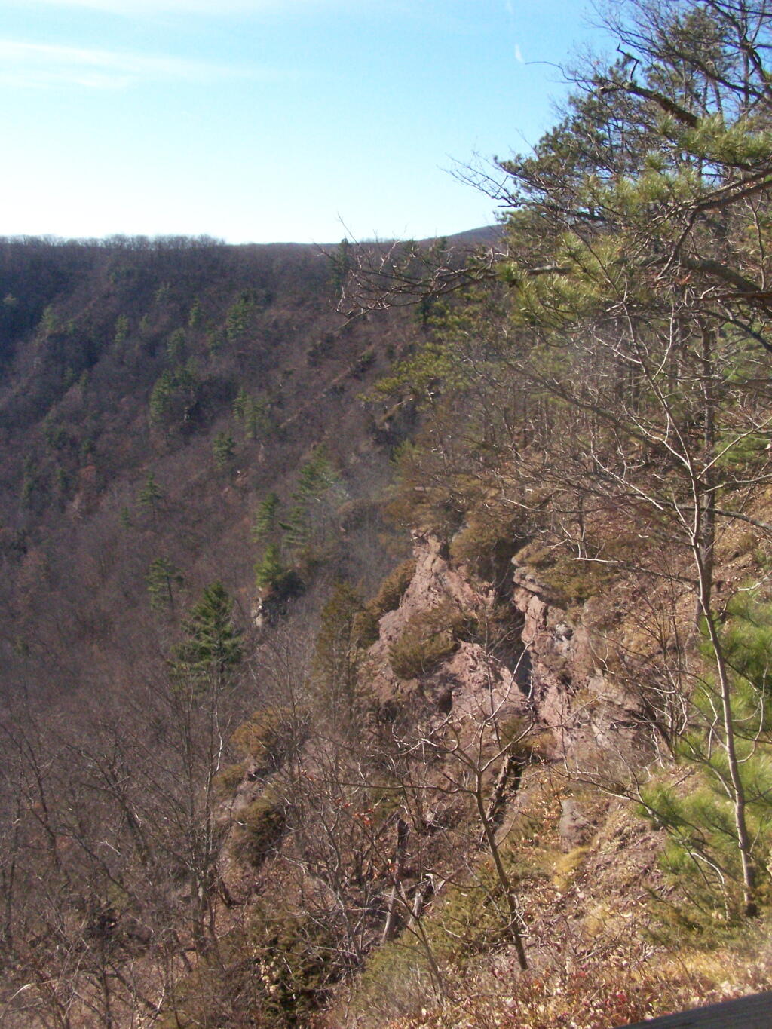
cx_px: 386
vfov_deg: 46.8
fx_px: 1189
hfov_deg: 36.0
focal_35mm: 40
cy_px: 514
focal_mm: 6.7
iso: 400
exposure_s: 1/1000
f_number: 5.6
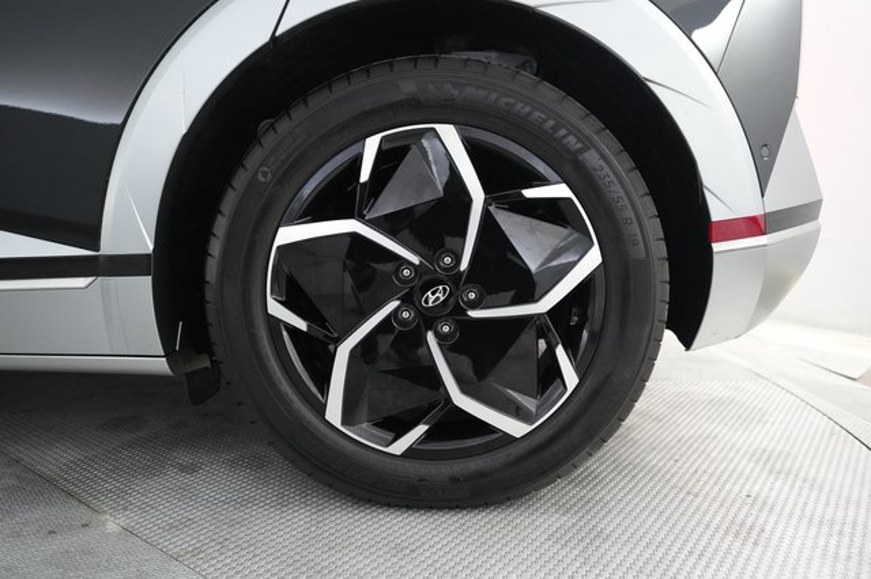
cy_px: 290
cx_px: 436
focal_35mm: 25
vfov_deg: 51.2
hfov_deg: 71.5
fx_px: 605
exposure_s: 1/160
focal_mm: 25
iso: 5000
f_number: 2.8
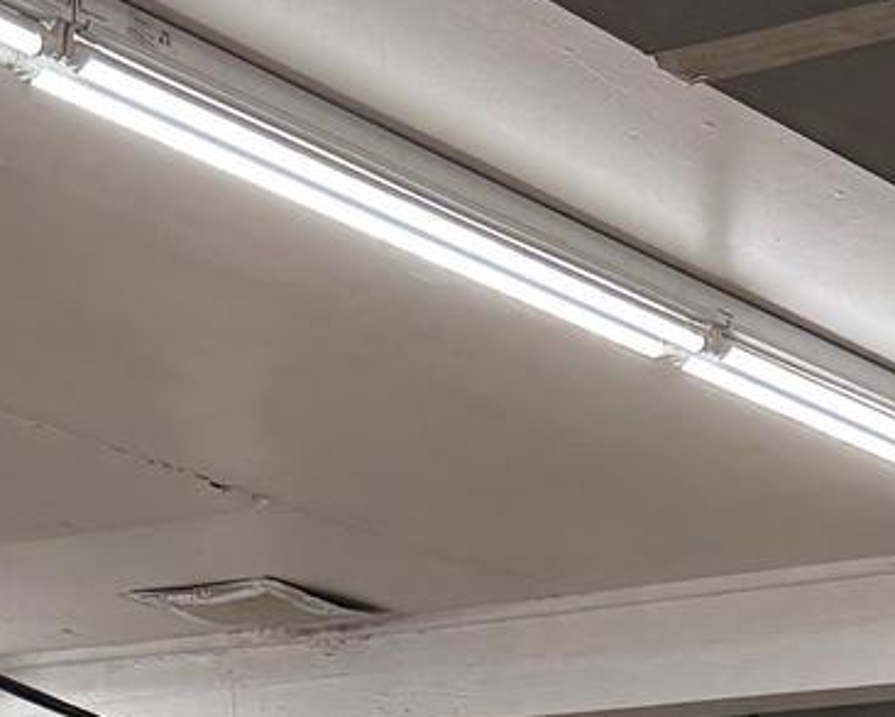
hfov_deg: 14.5
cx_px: 839
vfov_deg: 11.3
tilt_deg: +5.4
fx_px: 3471
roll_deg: -1.2
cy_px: 1084
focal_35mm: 131
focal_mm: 6.76
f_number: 1.78
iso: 250
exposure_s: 1/120
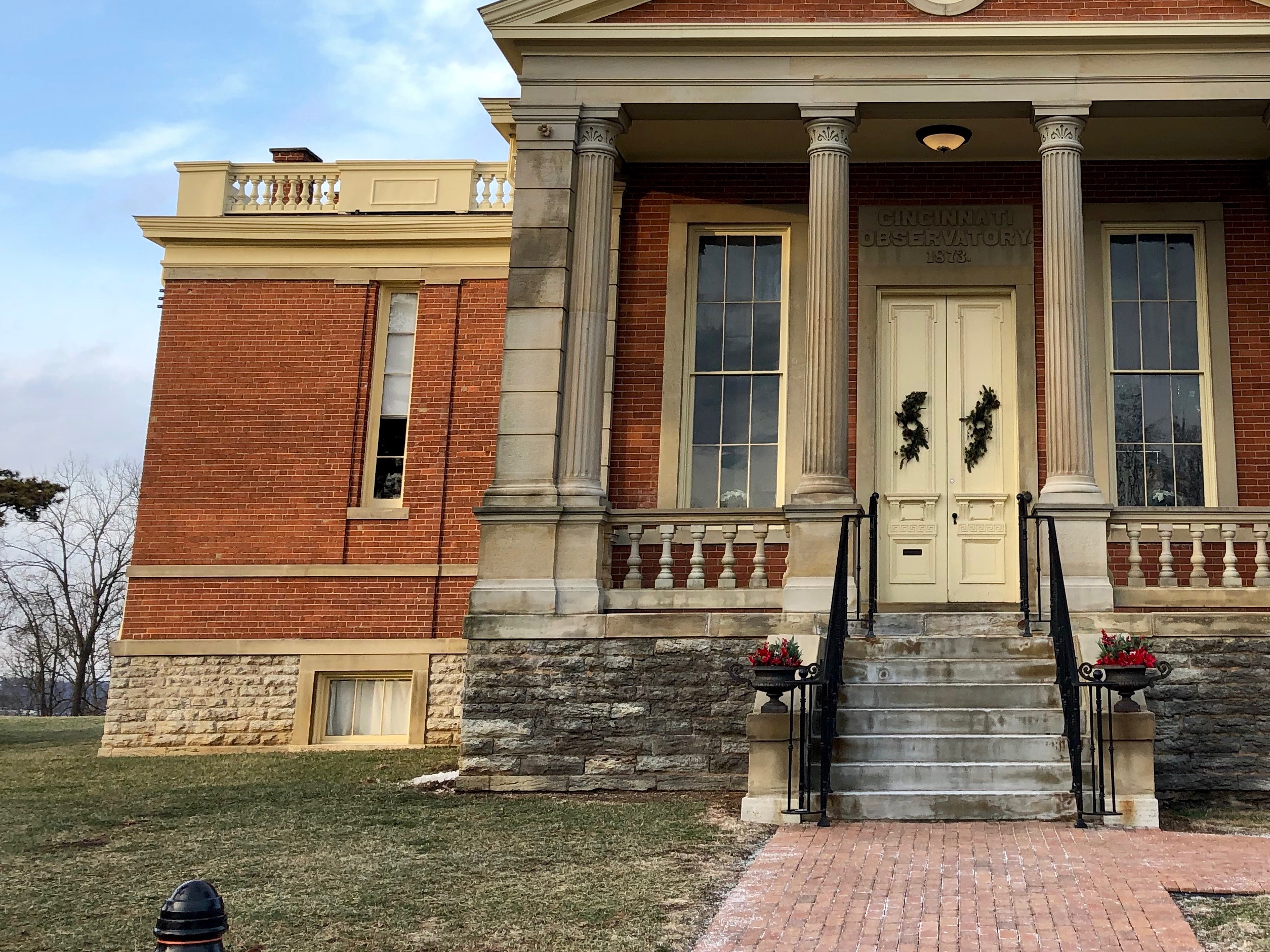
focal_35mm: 45
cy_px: 240
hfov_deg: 41.0
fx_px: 1651
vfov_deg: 31.6
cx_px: 928
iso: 20
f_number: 1.8
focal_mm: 3.99
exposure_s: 1/249
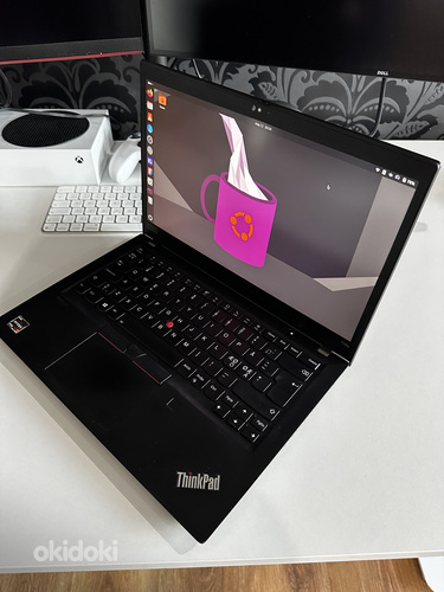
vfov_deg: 71.6
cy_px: 296
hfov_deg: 56.8
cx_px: 222
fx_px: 410
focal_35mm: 24
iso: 640
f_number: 1.78
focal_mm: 6.86
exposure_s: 1/50
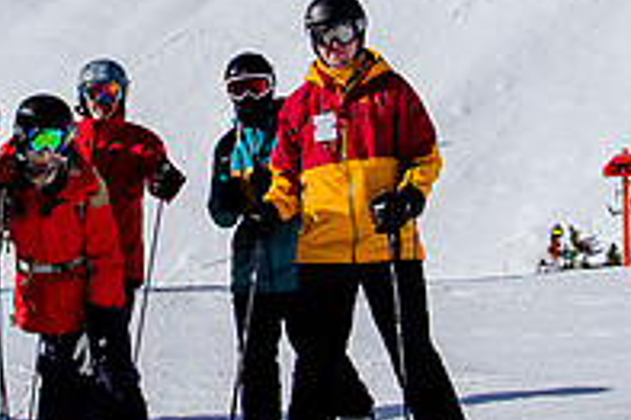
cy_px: 8
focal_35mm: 110
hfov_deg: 18.4
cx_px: 111
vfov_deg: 12.3
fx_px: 1926
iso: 160
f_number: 5.6
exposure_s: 1/800
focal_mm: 24
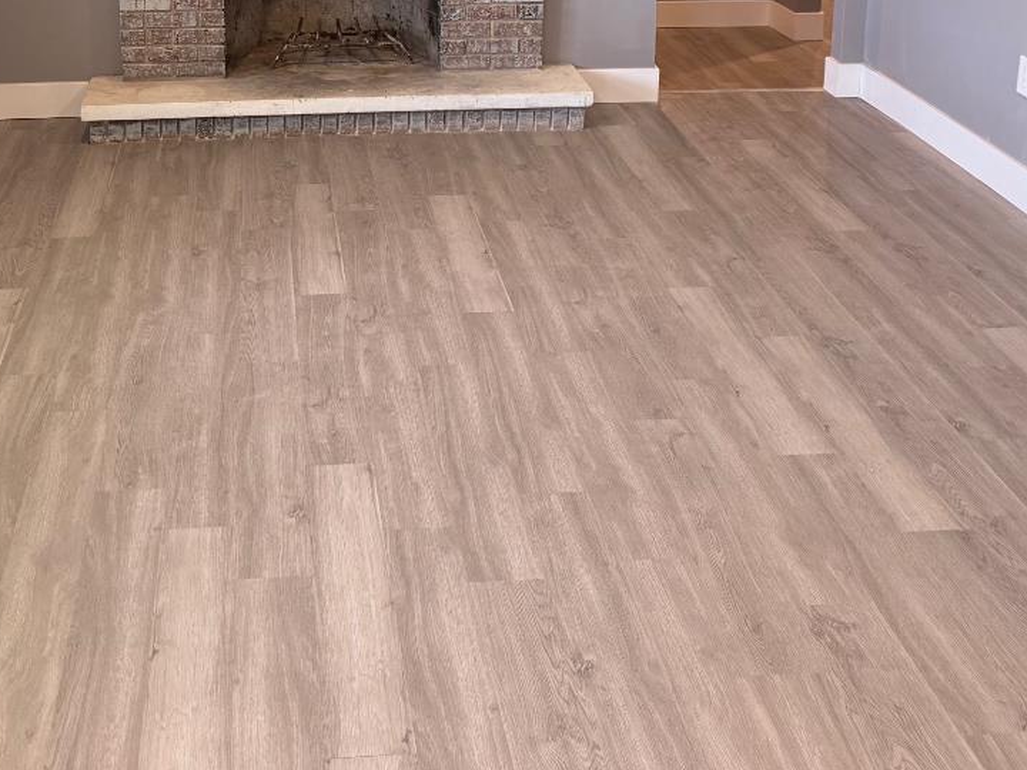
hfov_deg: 37.9
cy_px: -22
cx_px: 364
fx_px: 1483
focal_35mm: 50
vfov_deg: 27.3
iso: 400
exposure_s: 1/120
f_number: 1.78
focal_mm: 6.76
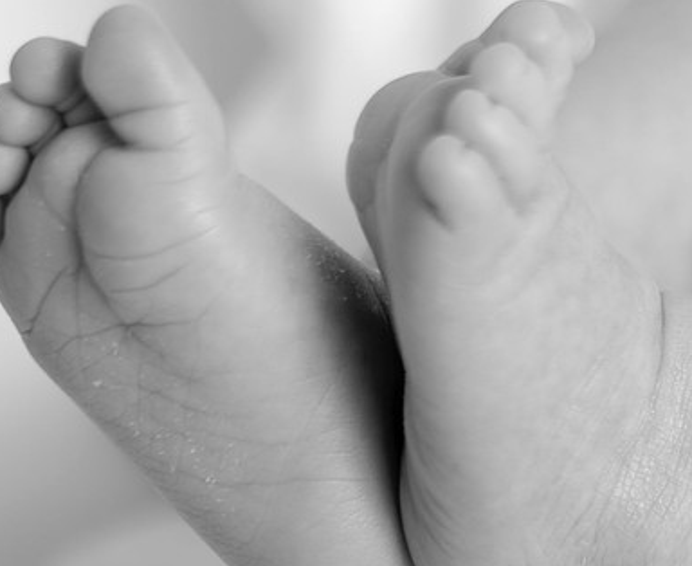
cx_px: 633
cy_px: 523
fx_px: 15825
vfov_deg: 2.0
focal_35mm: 766
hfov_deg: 2.5
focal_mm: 200
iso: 80
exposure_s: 1/200
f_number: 2.8
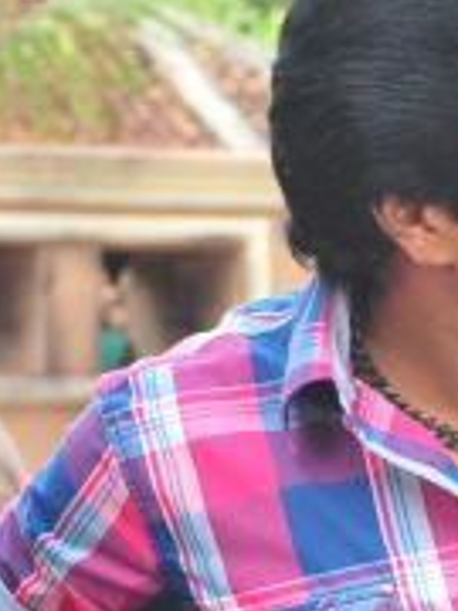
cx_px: 672
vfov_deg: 5.8
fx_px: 5980
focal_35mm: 339
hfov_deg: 4.4
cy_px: 691
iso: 800
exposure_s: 1/200
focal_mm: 62
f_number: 5.6
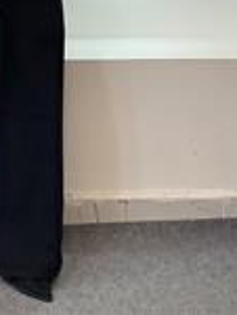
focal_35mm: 143
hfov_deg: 10.3
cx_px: -31
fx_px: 1302
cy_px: -117
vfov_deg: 13.2
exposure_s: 1/100
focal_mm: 6
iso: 80
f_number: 2
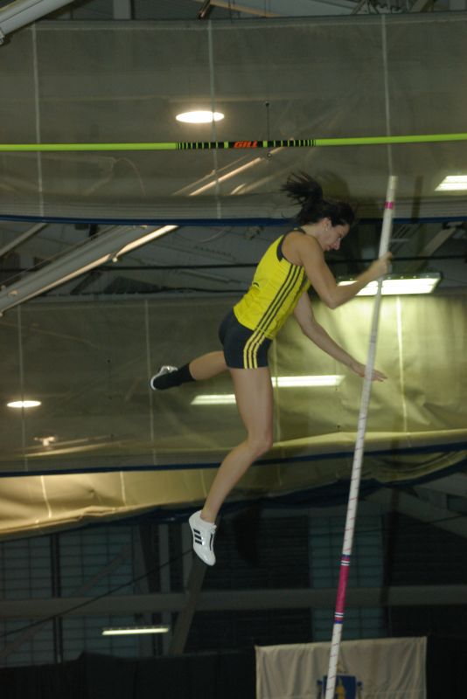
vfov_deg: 8.6
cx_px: 234
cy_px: 350
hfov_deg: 5.7
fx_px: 4666
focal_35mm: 240
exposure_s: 1/125
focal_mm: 160
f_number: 6.3
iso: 800
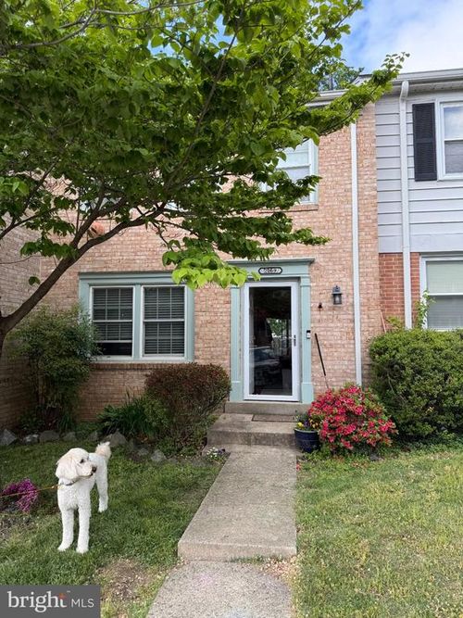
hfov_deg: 56.8
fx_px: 428
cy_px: 309
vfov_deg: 71.6
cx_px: 232
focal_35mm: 24
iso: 80
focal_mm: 6.76
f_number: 1.78
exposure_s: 1/1060
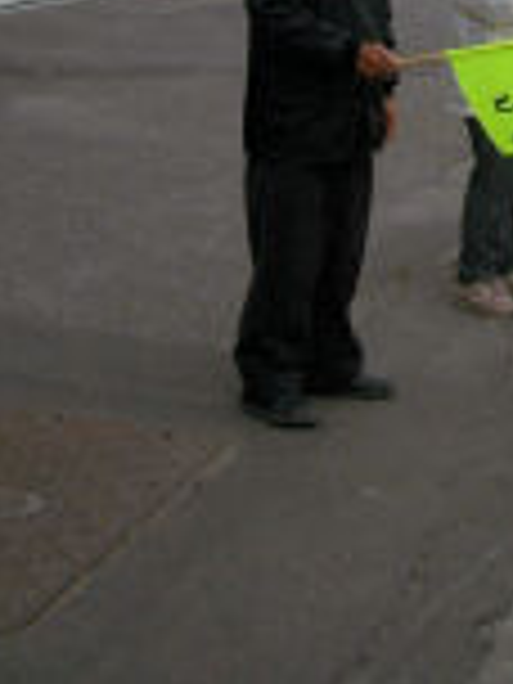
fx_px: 1917
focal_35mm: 97
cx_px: 524
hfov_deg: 15.0
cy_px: -153
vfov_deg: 19.0
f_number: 2.6
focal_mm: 5.8
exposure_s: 1/800
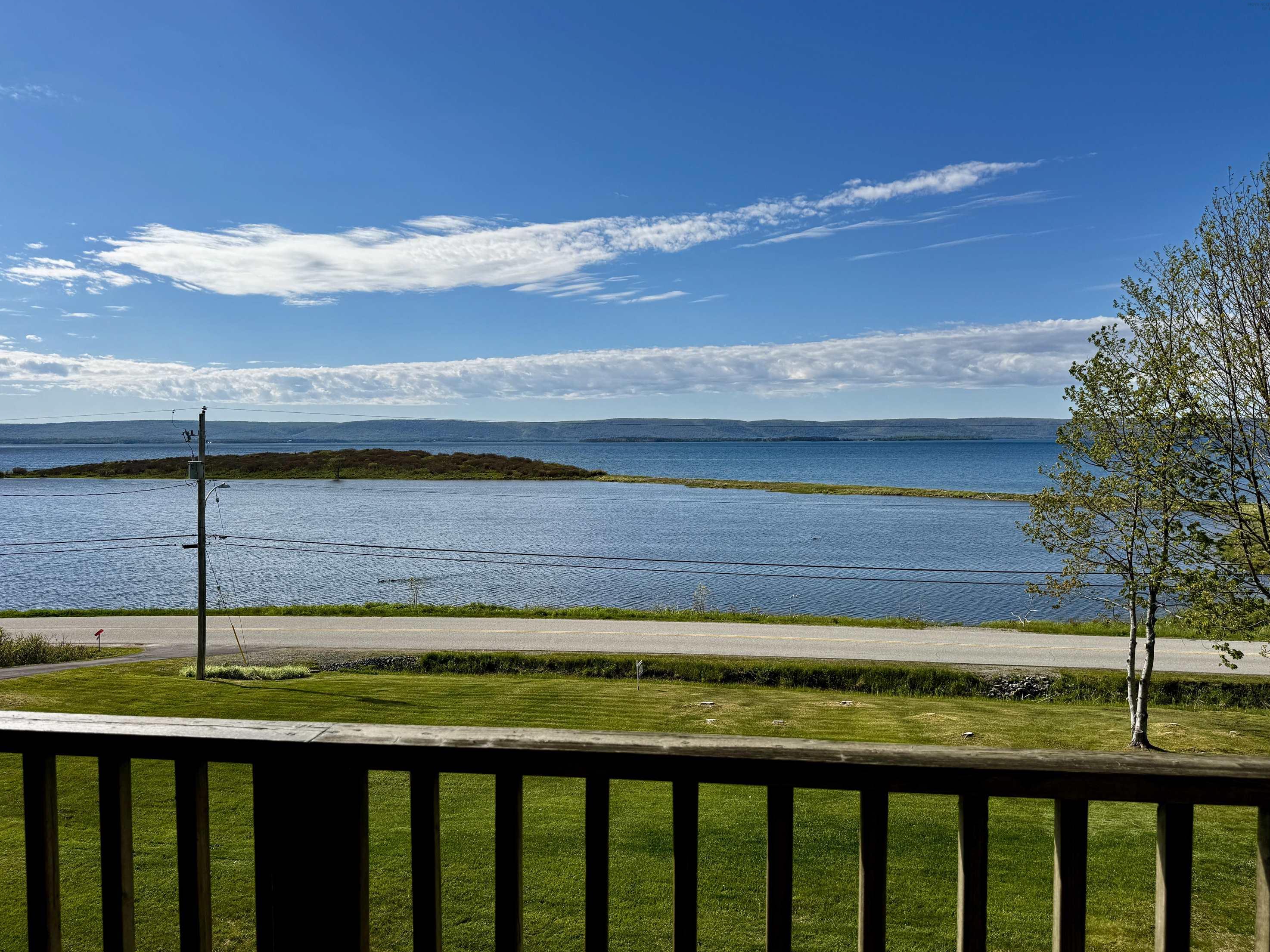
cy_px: 464
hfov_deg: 69.4
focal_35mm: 25
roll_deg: +1.1
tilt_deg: -0.9
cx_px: 655
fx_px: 917
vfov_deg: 54.9
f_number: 1.78
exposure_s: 1/7092
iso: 80
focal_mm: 6.76
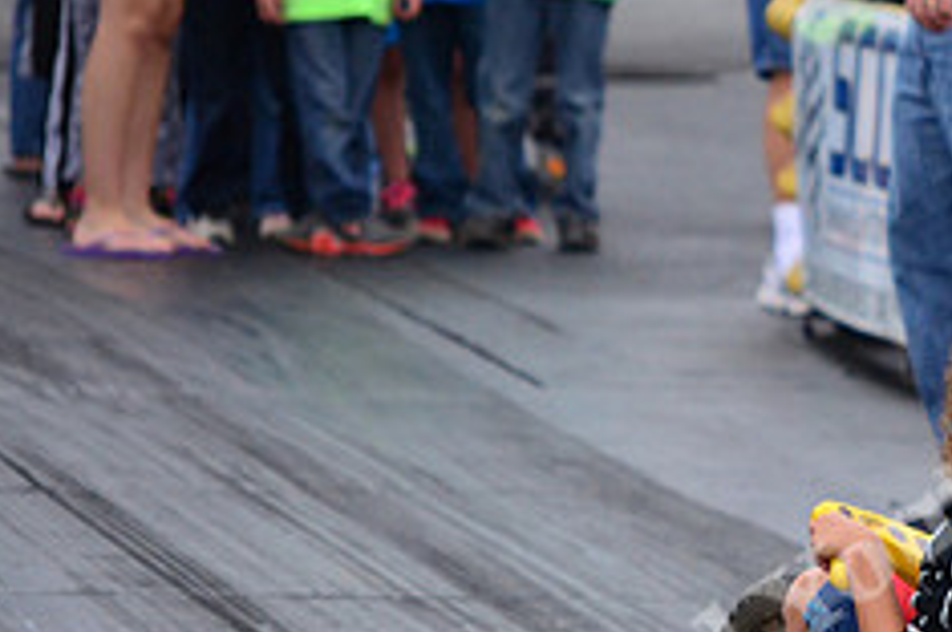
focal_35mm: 610
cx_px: 1126
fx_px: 16115
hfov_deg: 3.4
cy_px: 413
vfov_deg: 2.2
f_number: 5.6
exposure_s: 1/2000
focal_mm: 165
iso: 1000
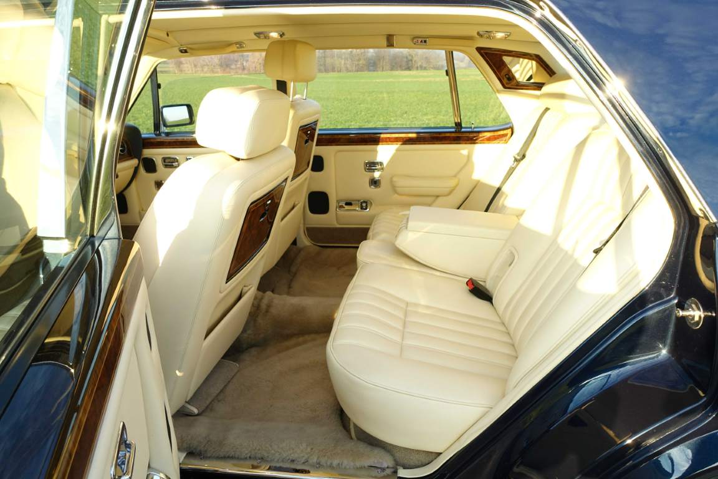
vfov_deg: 53.1
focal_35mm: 24
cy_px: 240
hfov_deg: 73.7
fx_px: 479
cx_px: 359
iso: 125
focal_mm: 8.85
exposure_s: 1/80
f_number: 4
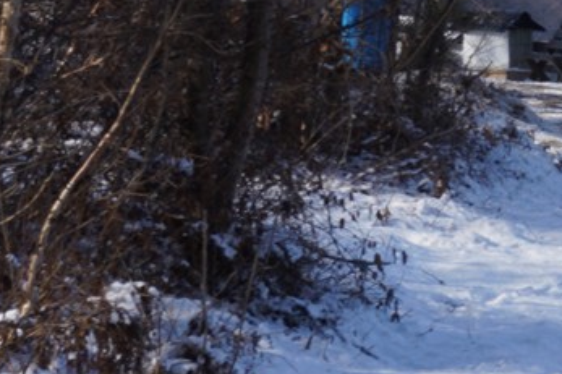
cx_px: 1373
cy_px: 18
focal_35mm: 248
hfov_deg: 7.7
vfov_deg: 5.5
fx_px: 3870
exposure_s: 1/40
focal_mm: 43
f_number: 20
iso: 100
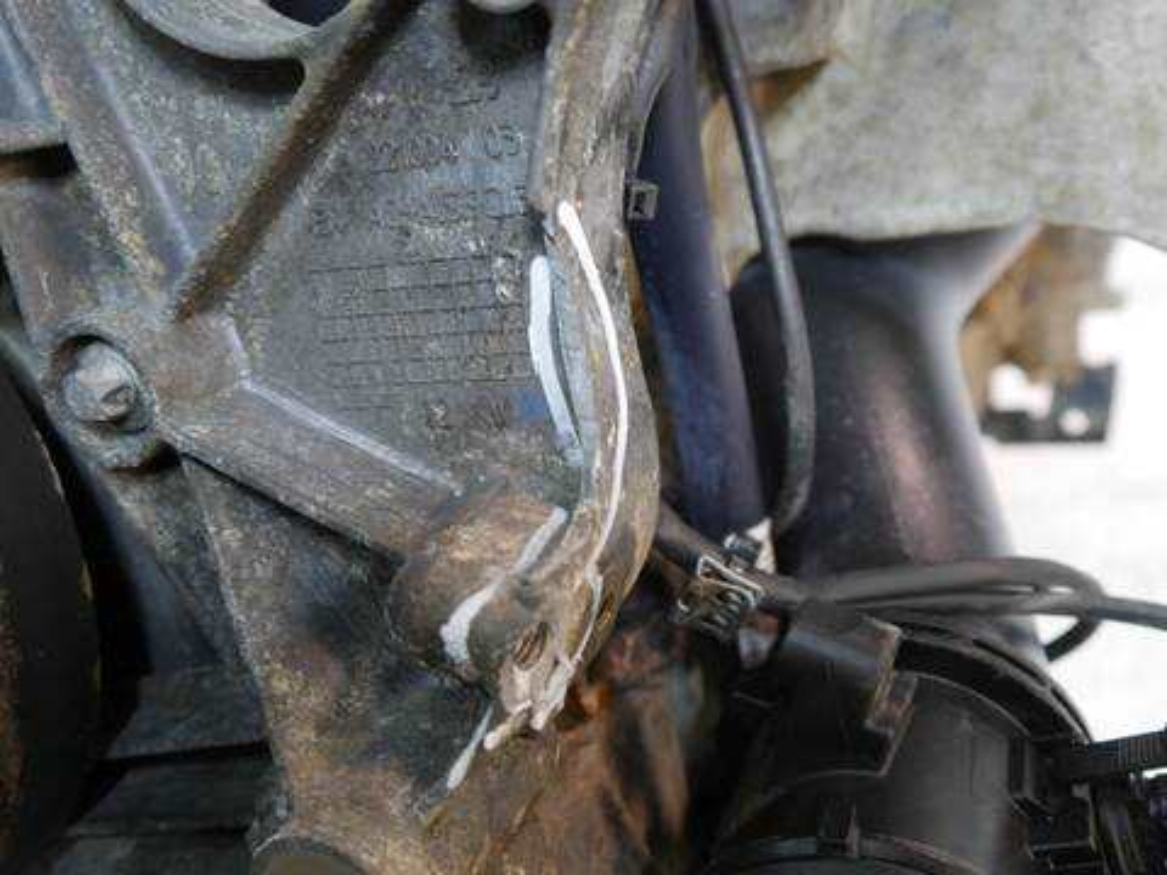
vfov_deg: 36.0
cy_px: 438
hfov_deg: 46.8
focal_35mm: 40
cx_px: 584
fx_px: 1349
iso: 1000
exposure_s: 1/60
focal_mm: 20
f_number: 4.2
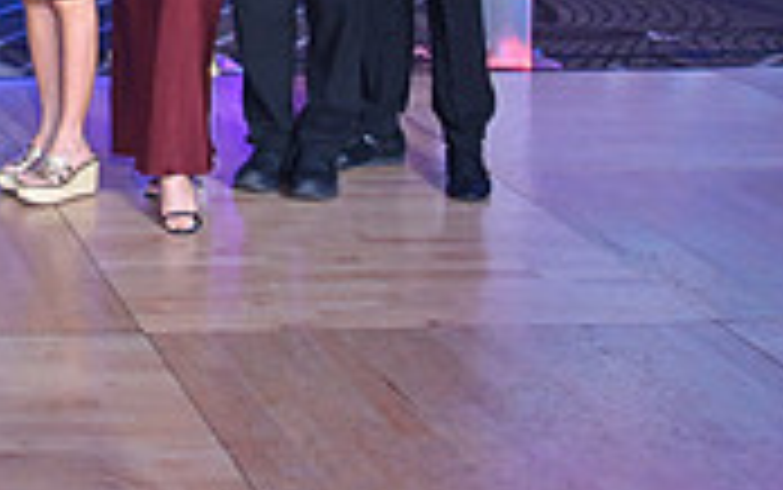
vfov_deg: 12.4
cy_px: -182
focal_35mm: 102
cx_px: -360
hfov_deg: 18.3
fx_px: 2178
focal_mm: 30
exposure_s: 1/320
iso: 2000
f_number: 5
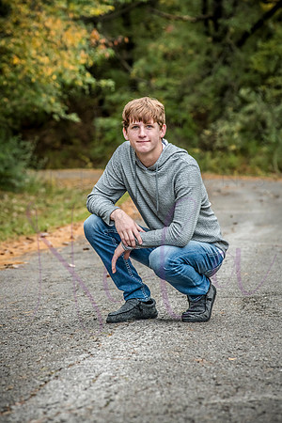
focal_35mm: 185
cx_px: 141
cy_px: 212
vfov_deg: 11.1
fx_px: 2174
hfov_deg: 7.4
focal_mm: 185
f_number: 7.1
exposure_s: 1/400
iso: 800
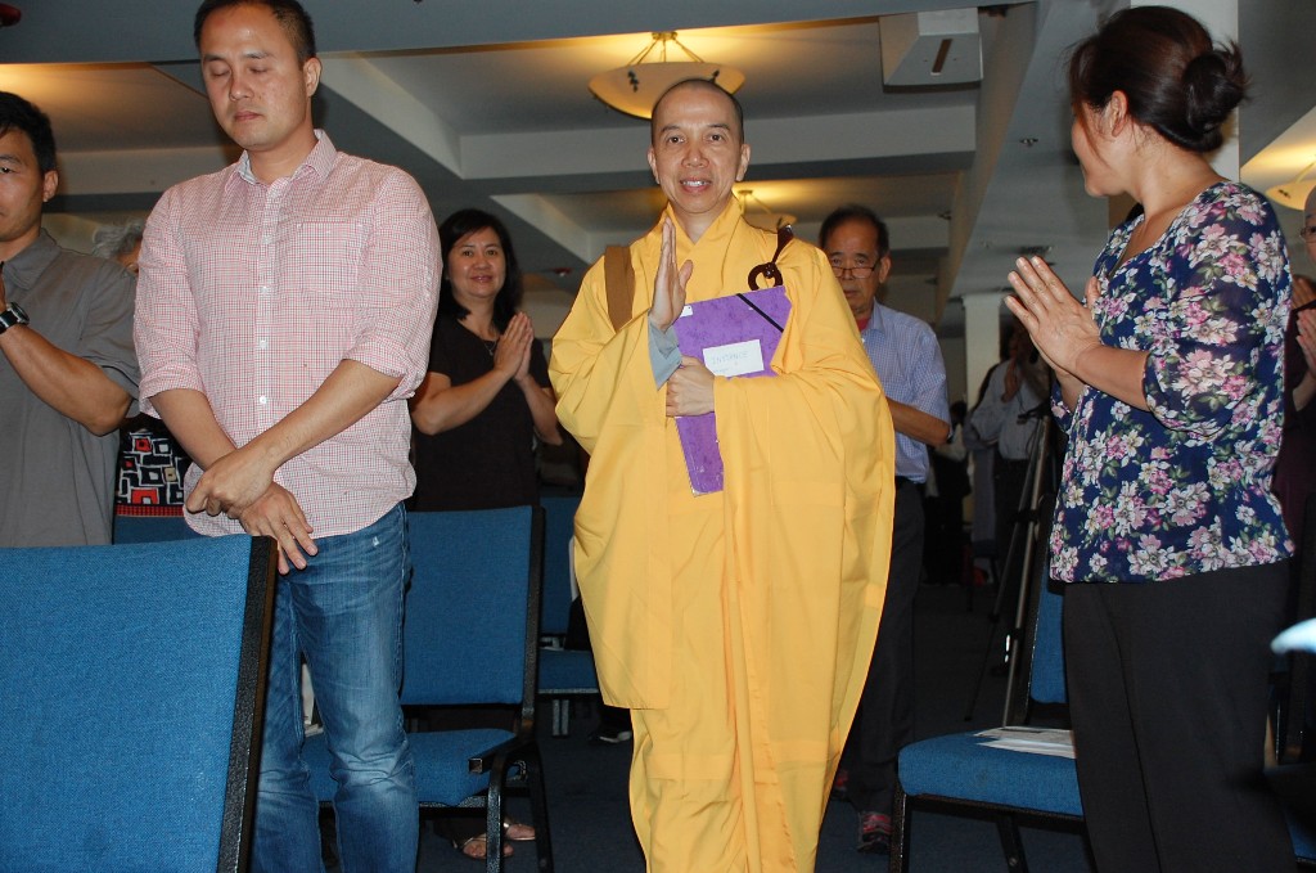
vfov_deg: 31.8
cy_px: 436
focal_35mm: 42
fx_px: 1533
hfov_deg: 46.5
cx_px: 658
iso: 400
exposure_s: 1/60
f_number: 4
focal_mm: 28
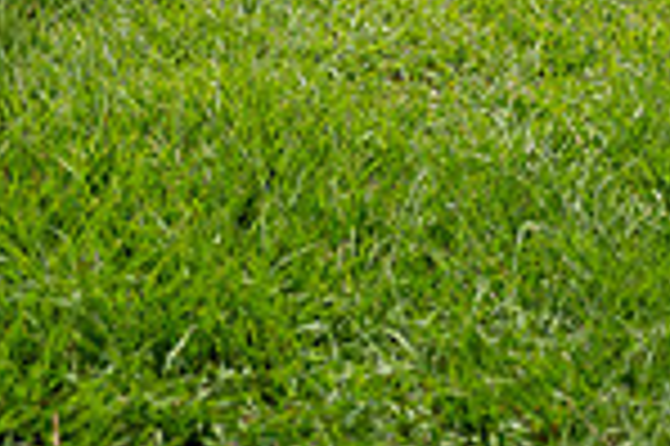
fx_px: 2138
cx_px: 234
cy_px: -527
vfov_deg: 10.6
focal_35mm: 115
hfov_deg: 17.8
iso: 250
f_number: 4
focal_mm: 38
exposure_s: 1/1600
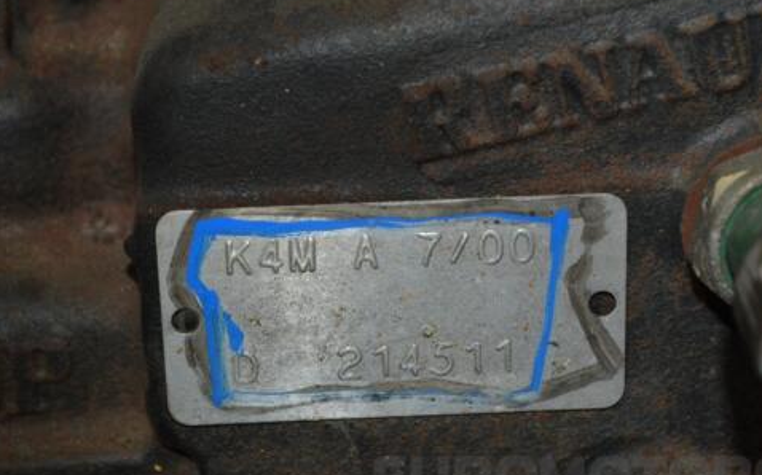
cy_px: 268
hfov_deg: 19.7
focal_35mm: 106
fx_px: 2192
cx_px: 344
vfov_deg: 12.4
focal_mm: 55
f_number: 5.6
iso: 640
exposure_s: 1/60
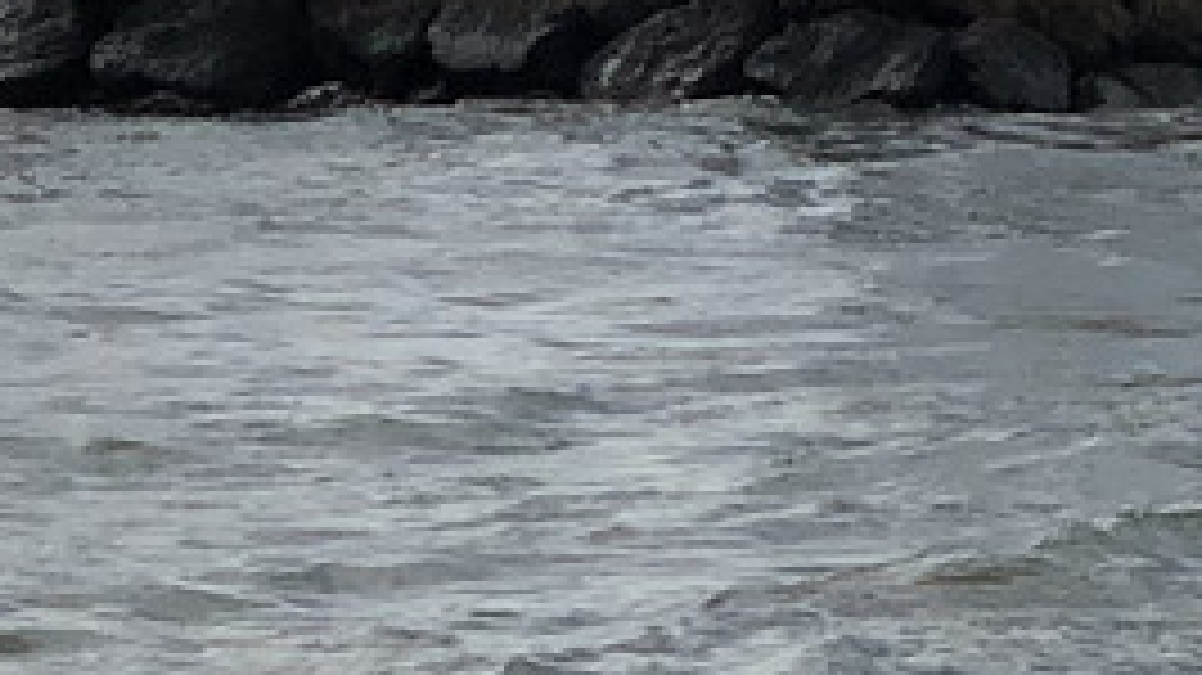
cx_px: 1814
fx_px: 10801
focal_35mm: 339
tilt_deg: +2.0
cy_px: -580
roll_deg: +0.7
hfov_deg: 6.3
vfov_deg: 3.6
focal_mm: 6
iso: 16
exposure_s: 1/3690
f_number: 2.4
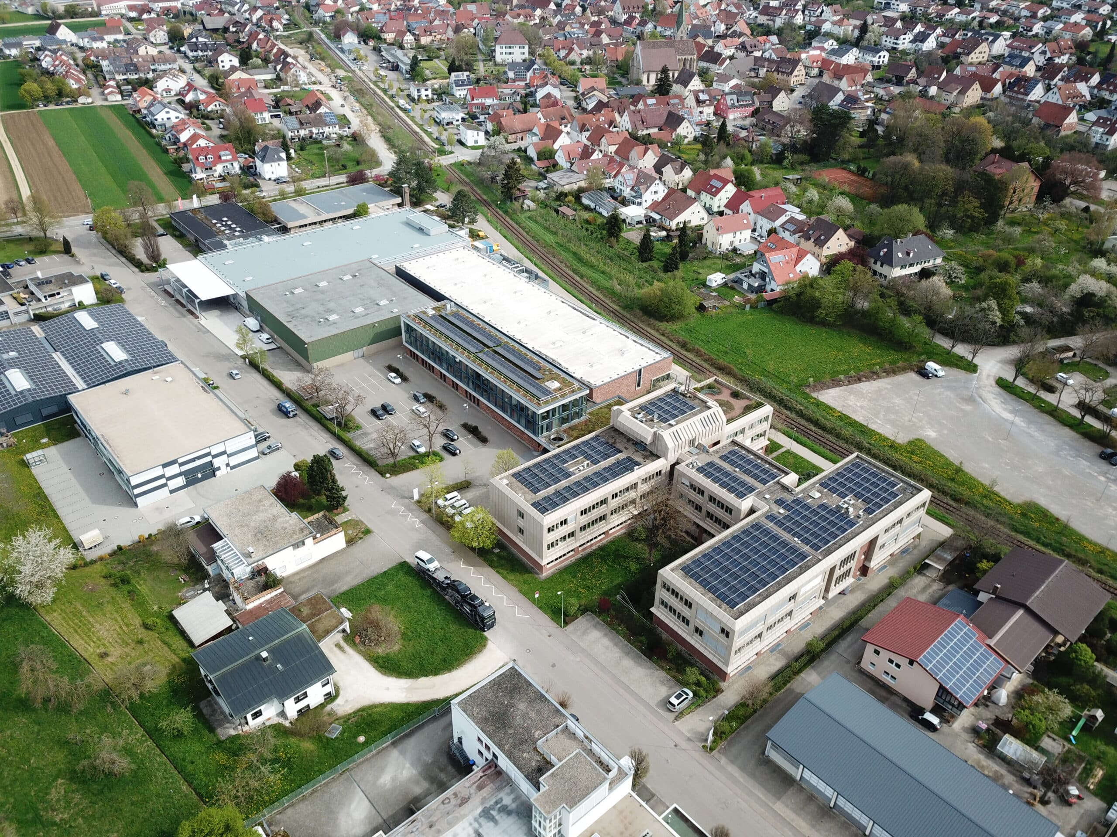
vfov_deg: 53.1
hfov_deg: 67.3
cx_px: 558
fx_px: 839
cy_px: 418
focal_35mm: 26
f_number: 2.2
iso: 100
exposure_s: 1/745
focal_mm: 4.73
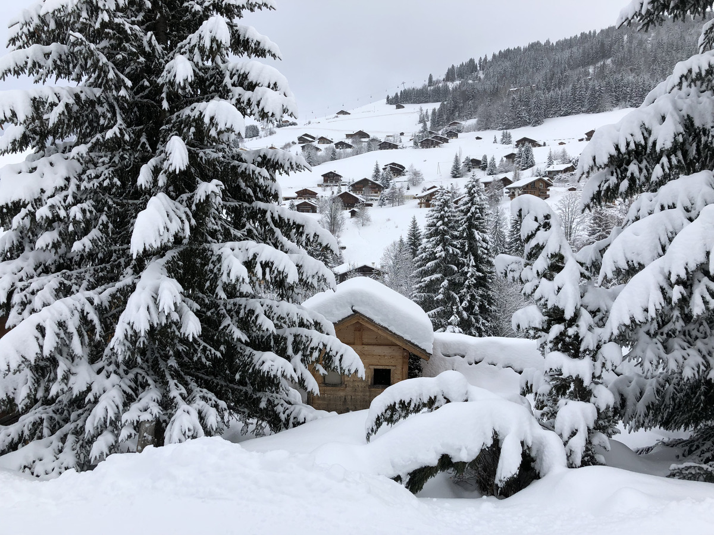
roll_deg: -1.0
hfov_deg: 63.4
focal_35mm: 28
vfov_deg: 49.7
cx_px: 357
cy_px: 268
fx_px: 578
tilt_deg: -3.4
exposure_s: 1/800
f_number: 1.8
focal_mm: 4
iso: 20
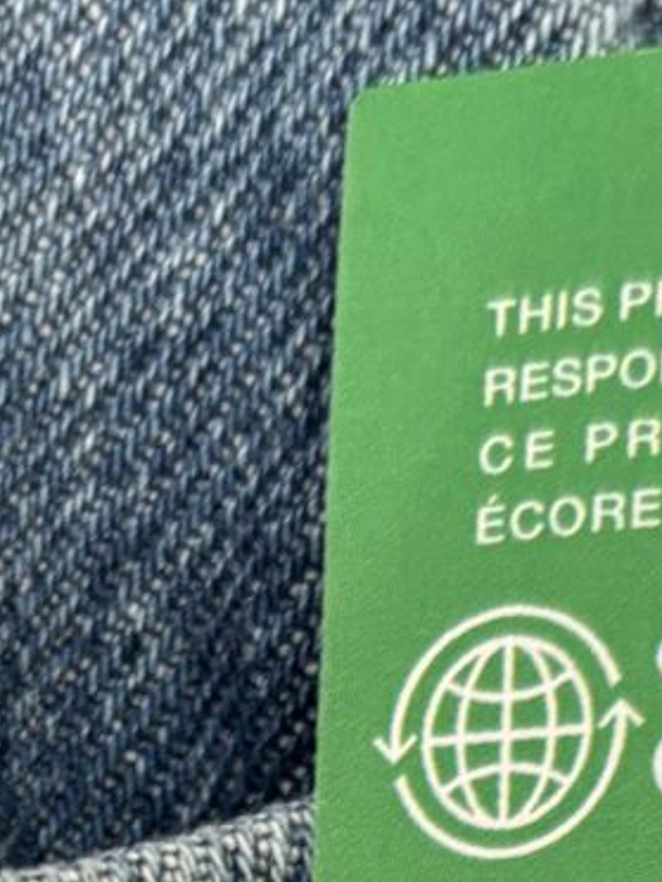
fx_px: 3646
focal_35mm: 143
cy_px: 1546
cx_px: 306
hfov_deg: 10.4
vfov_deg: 12.7
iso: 125
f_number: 1.6
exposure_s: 1/87
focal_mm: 5.96
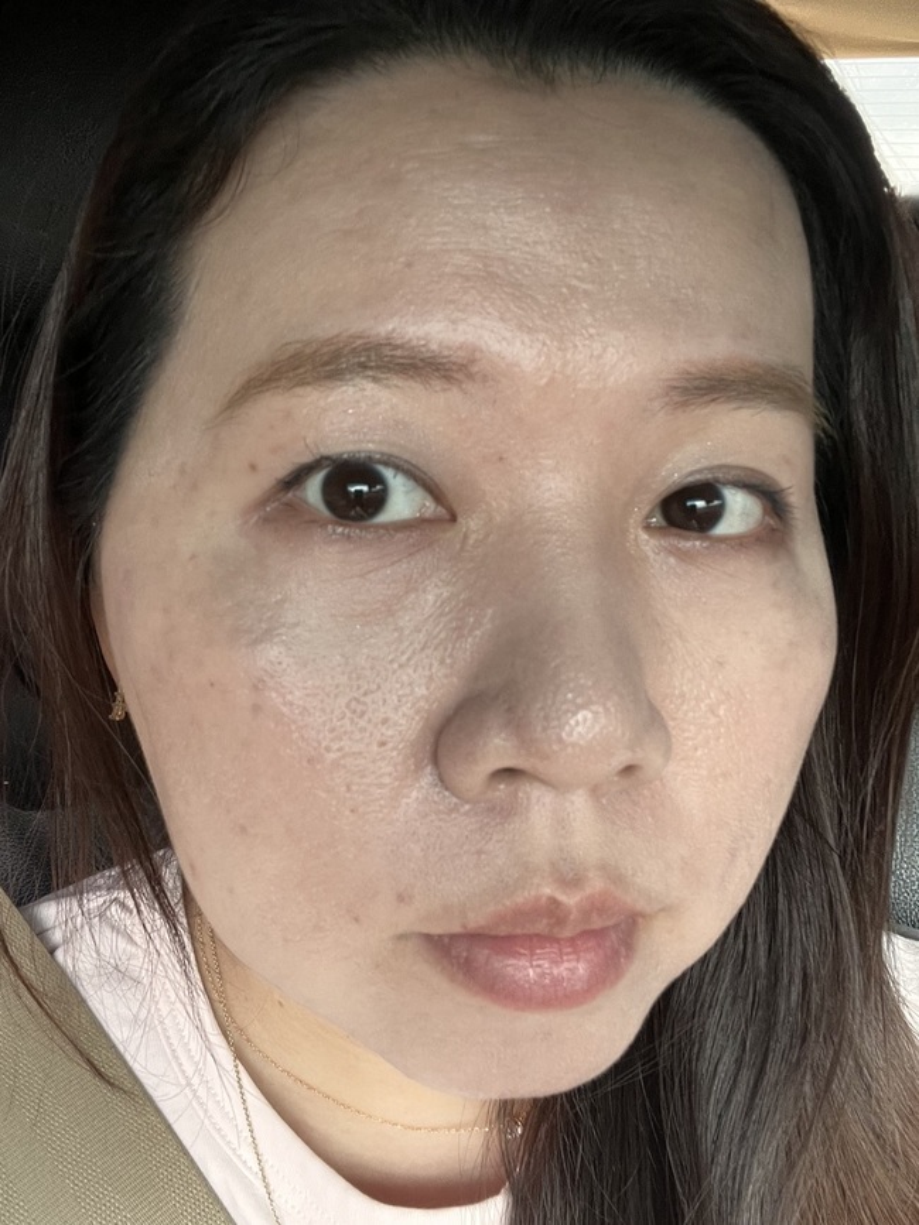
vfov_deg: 60.0
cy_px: 612
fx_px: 1062
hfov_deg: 46.8
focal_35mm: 30
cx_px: 460
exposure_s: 1/60
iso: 100
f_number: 2.2
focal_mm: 2.71
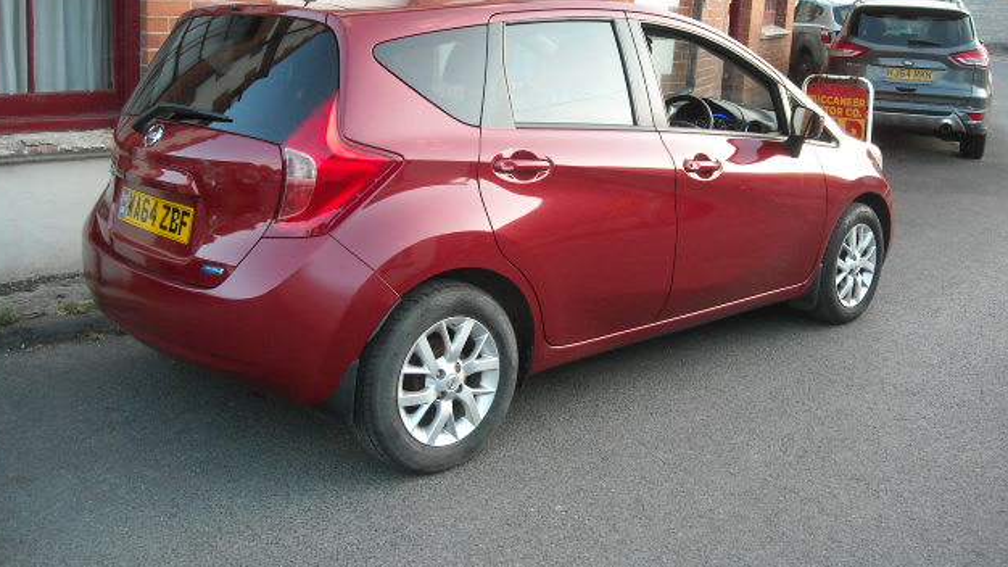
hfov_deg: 51.6
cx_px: 494
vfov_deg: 30.3
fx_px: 1042
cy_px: 217
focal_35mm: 39
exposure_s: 1/148
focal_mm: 5.7
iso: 270
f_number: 2.8
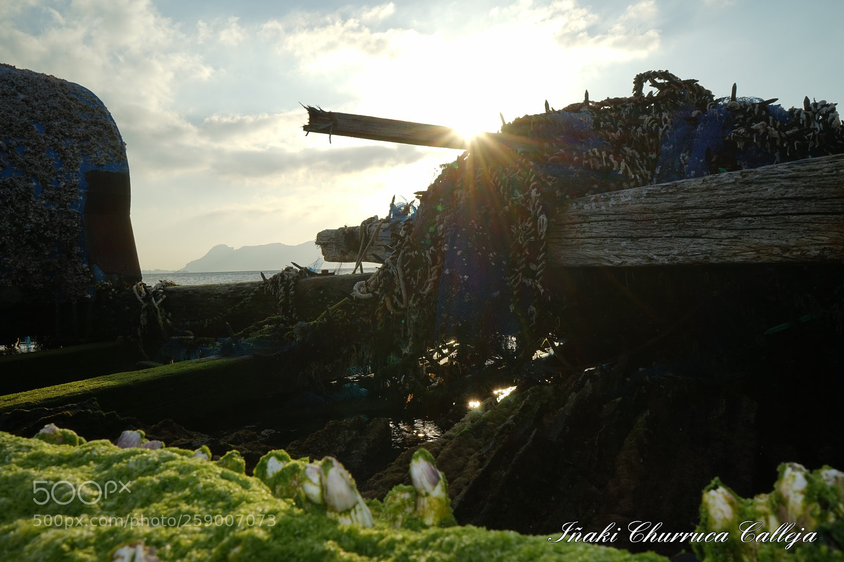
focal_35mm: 29
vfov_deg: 44.9
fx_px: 680
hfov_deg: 63.7
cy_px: 281
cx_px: 422
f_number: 22
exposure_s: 1/30
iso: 50
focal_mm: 29
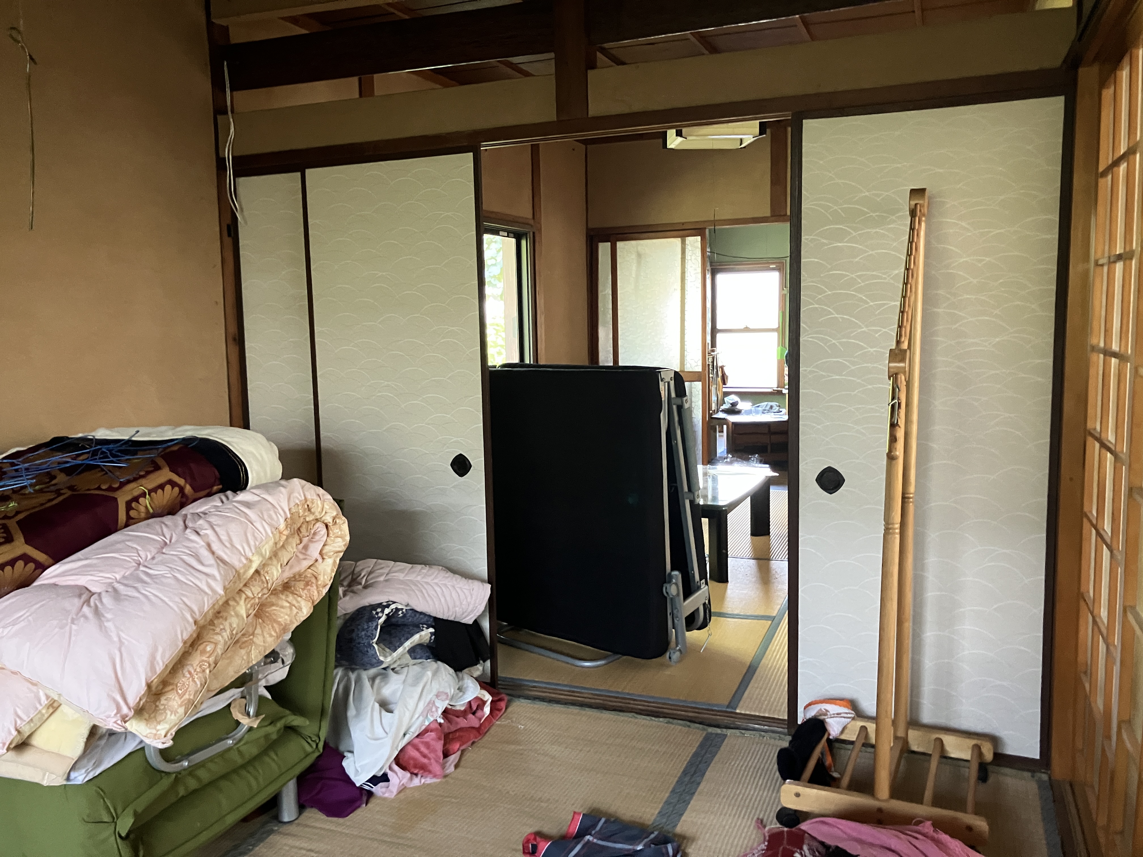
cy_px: 428
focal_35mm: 28
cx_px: 572
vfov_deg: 49.7
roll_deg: +1.7
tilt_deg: -4.4
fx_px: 925
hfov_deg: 63.4
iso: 500
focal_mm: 3.99
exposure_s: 1/30
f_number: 1.8
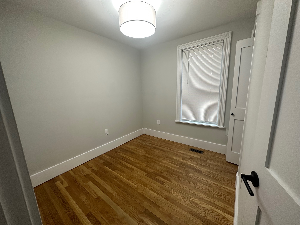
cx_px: 150
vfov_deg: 85.7
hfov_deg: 102.1
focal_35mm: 14
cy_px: 112
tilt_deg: -11.1
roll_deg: +1.7
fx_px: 121
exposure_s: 1/60
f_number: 2.2
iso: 160
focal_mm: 2.22
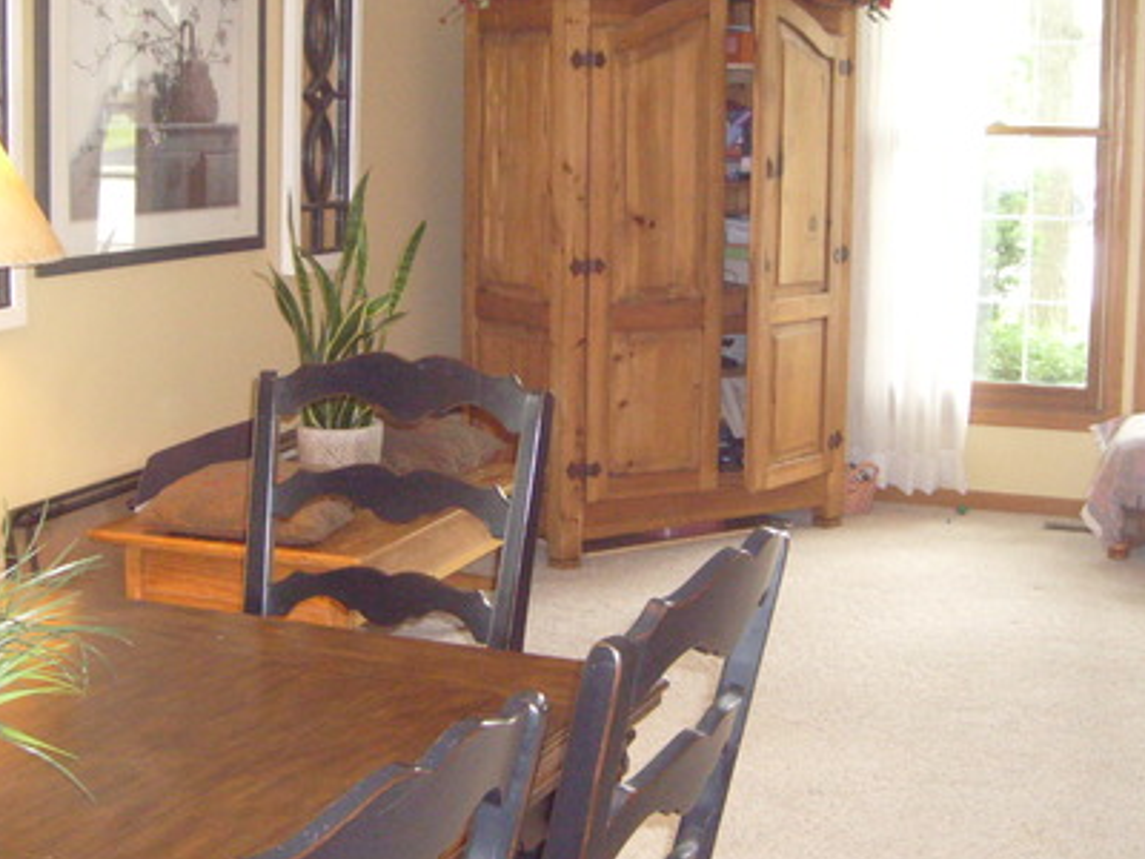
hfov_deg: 34.3
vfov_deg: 26.1
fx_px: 1852
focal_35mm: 56
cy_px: 358
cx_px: 530
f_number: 2.8
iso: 400
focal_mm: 5.8
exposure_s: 1/45
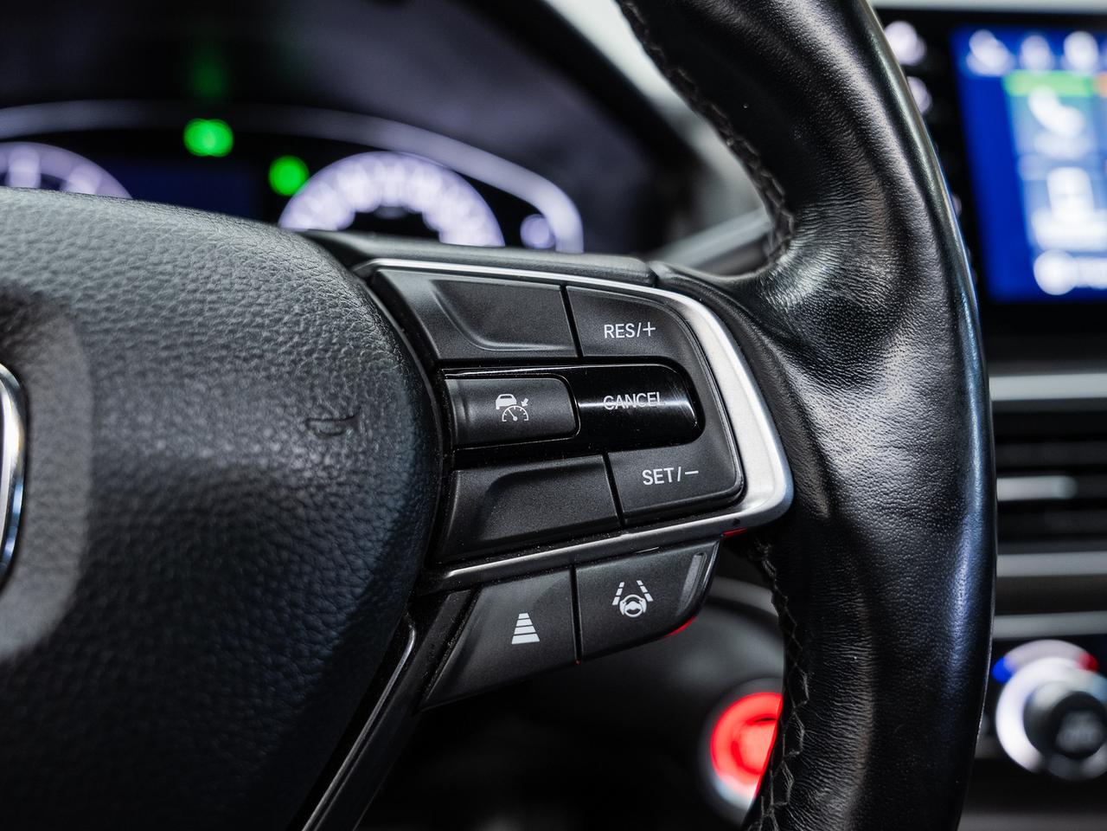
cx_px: 554
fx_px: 948
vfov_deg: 47.3
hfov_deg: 60.6
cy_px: 416
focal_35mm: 30
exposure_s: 1/40
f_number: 3.5
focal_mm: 27.4
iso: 800
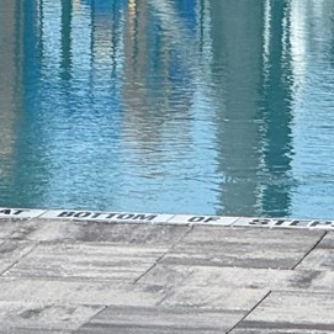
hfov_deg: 2.8
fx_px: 6845
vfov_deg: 2.8
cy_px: -275
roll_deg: -1.3
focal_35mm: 627
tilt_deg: -3.0
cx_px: 185
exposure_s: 1/1395
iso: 50
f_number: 2.8
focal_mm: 15.66
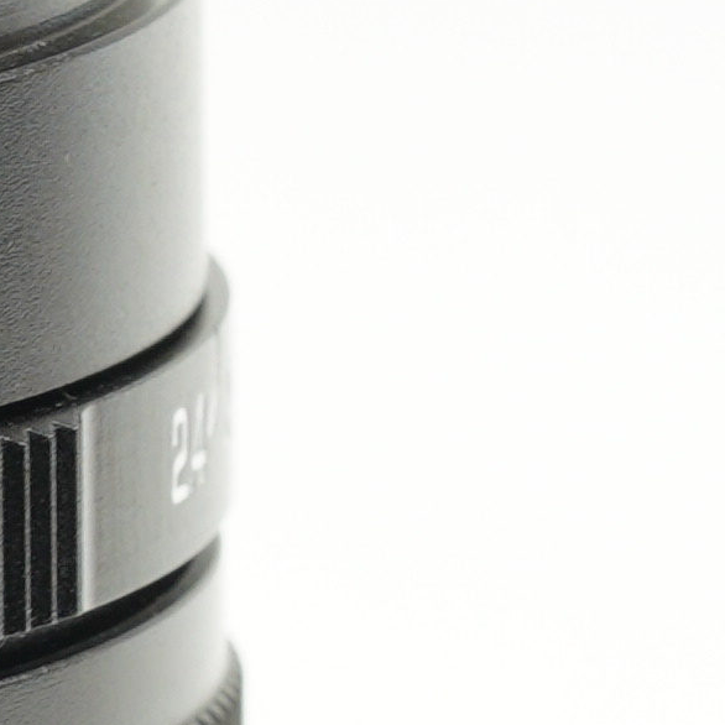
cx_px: -888
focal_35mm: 783
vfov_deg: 2.2
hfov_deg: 2.2
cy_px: 1243
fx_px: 18554
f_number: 11
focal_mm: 90
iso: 200
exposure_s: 1/1.6
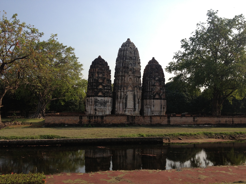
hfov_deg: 52.6
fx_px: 249
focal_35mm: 35
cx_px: 123
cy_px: 92
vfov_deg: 40.7
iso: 50
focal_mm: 4.28
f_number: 2.4
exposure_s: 1/1346
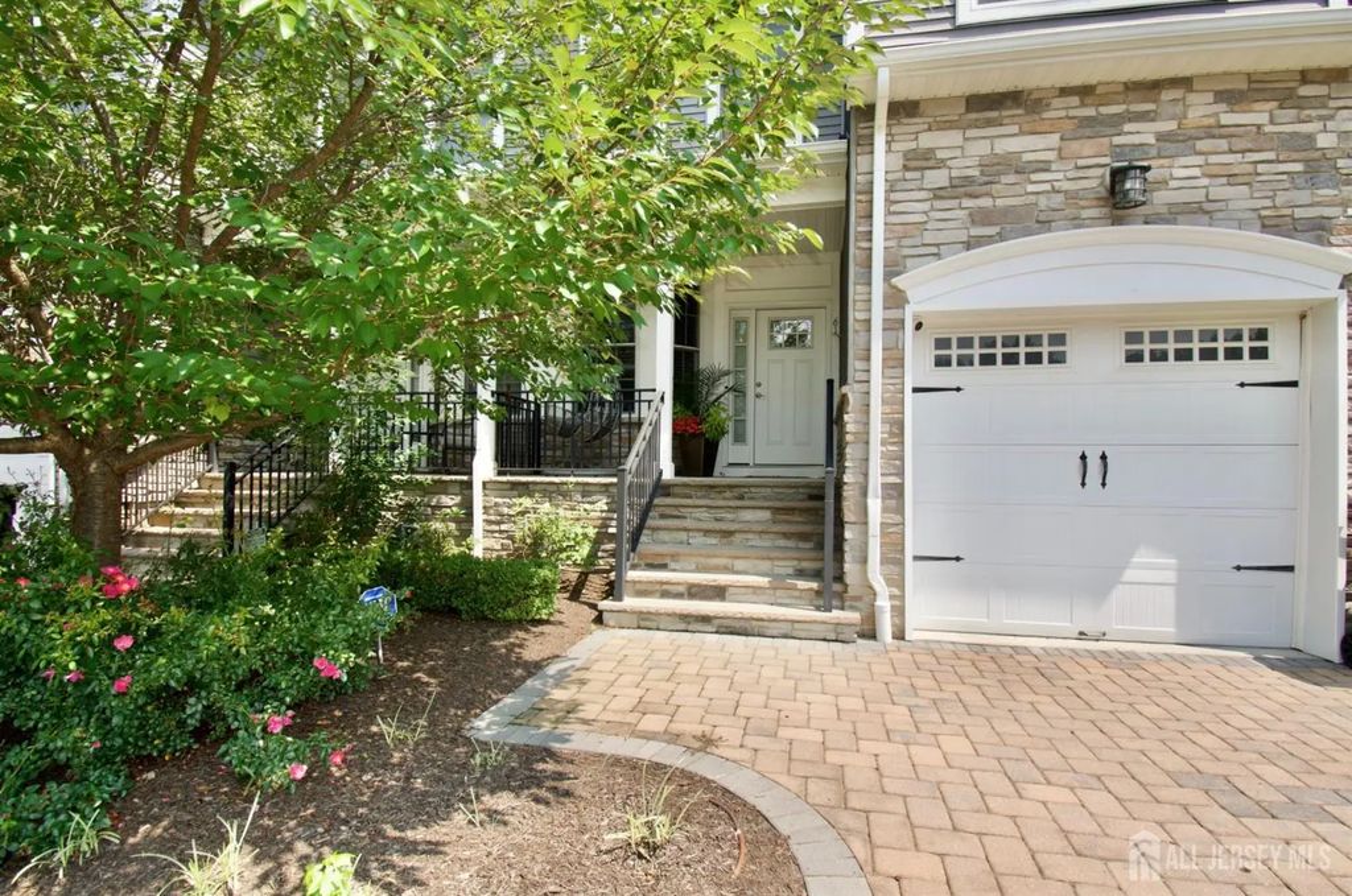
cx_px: 676
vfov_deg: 69.5
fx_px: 647
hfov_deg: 92.5
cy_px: 448
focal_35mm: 17
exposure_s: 1/200
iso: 100
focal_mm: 11.5
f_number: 9
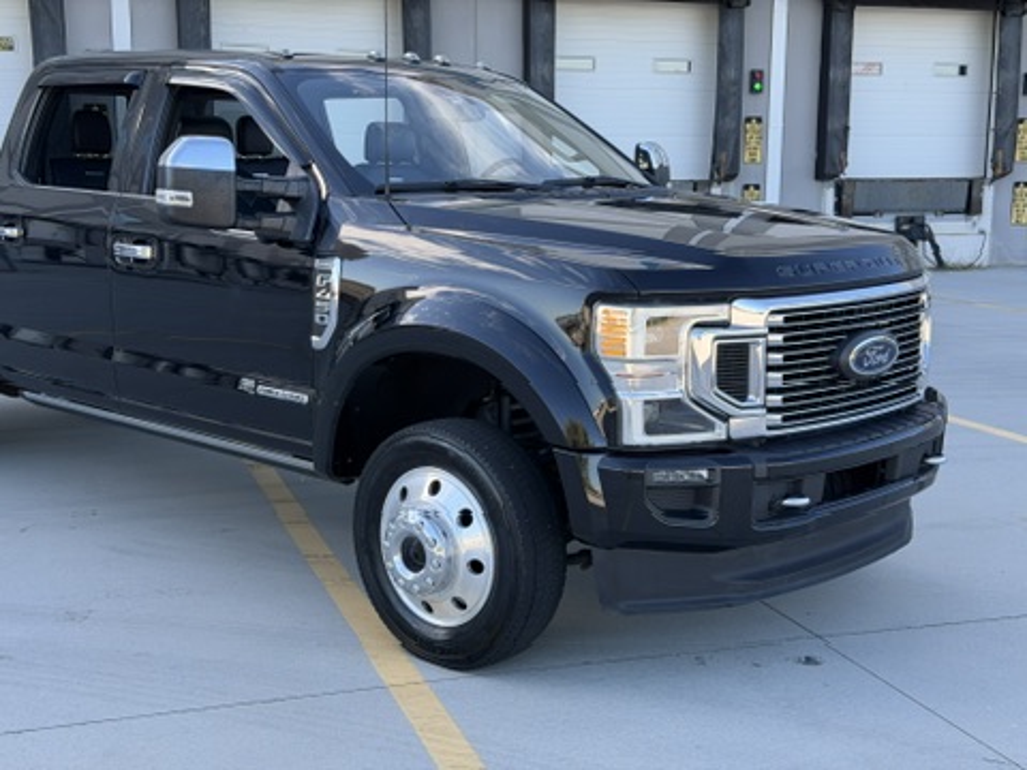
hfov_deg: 39.7
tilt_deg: -9.4
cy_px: 385
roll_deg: +0.8
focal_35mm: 48
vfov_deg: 30.3
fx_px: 1424
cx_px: 514
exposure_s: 1/606
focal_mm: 6.76
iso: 80
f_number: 1.78
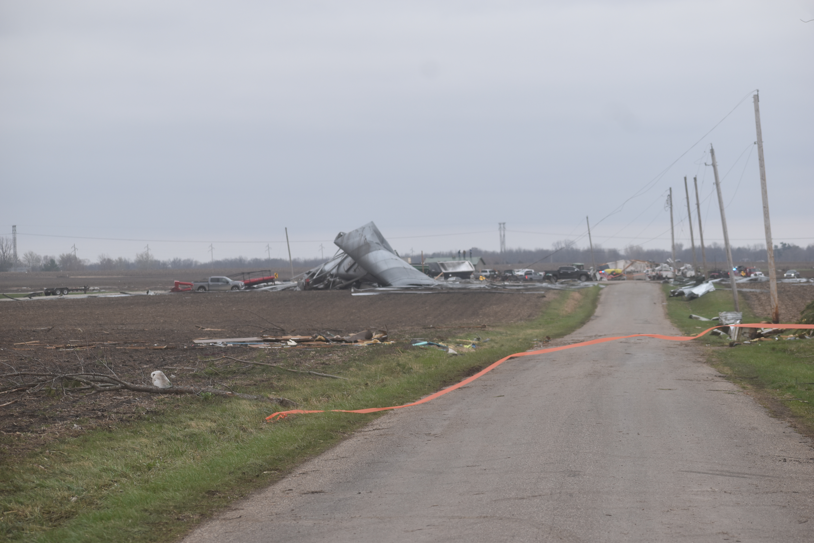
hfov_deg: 14.9
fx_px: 3120
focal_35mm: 138
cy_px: 272
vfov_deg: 9.9
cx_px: 407
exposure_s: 1/500
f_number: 6.3
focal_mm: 92
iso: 200
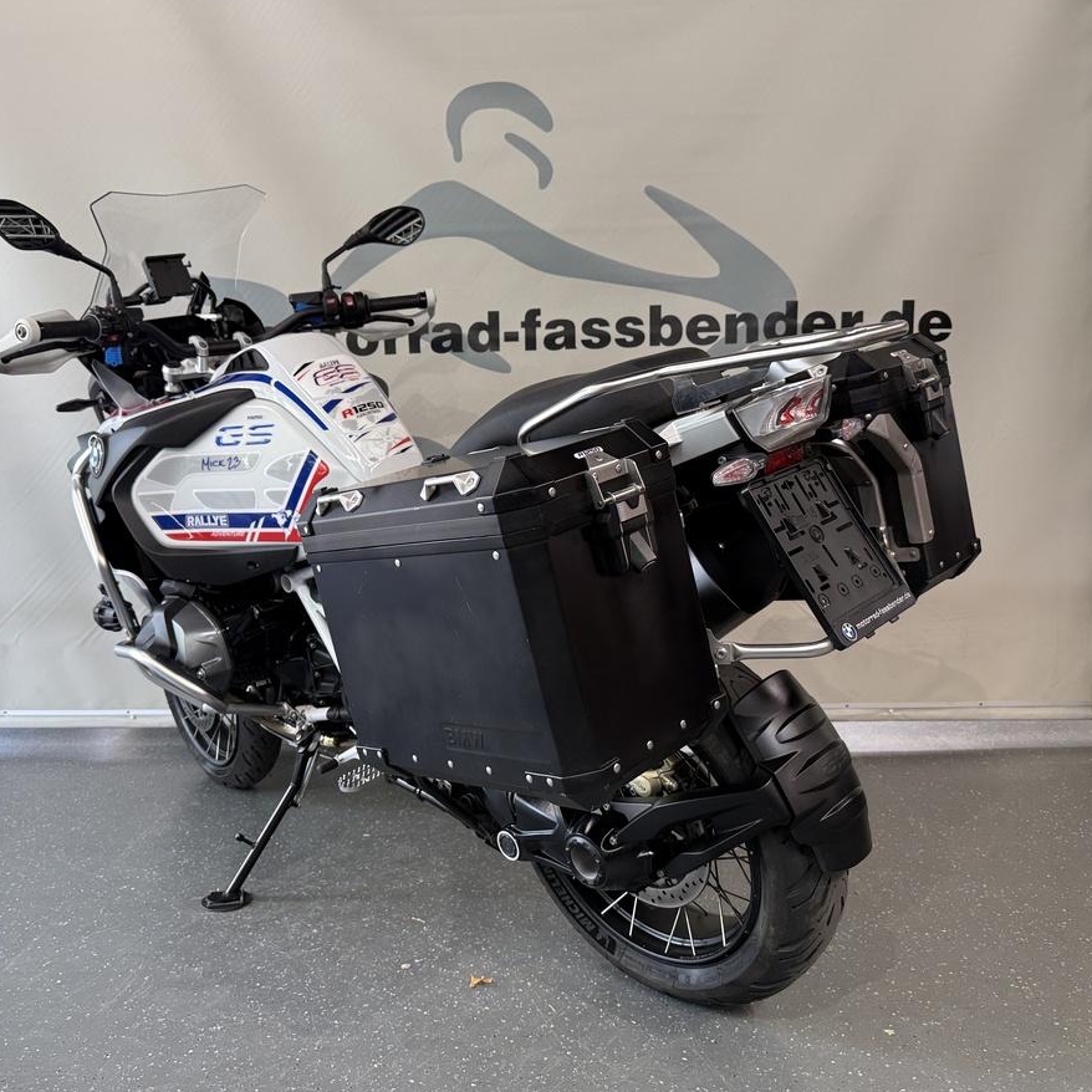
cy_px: 542
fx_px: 1035
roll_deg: +1.0
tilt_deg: -5.2
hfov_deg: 55.5
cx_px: 491
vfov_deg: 55.6
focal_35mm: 29
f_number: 1.78
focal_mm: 6.76
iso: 100
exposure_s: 1/100
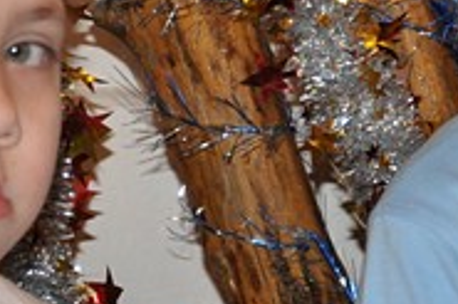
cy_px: 269
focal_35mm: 272
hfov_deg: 7.5
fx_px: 3457
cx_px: 532
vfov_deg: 5.0
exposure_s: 1/60
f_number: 4.8
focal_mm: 42
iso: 800
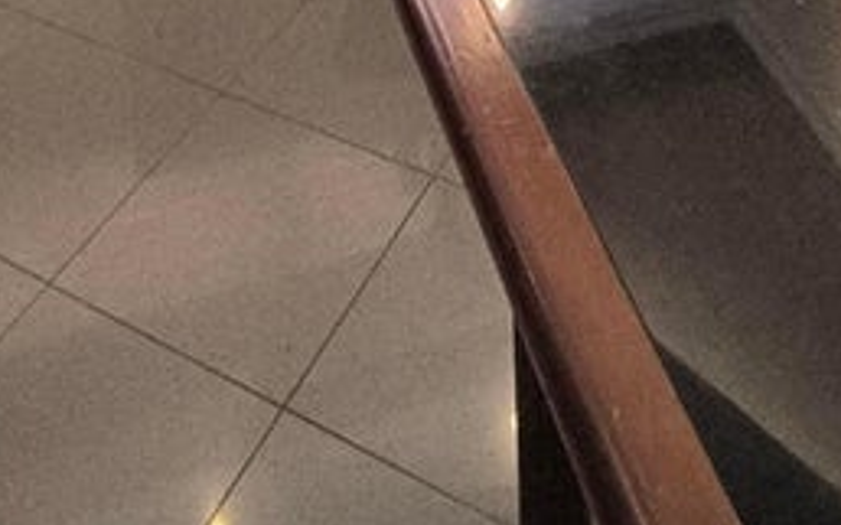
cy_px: -483
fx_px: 1283
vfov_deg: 17.5
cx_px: 435
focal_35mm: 56
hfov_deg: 36.3
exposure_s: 1/50
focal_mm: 1.65
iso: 320
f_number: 2.2
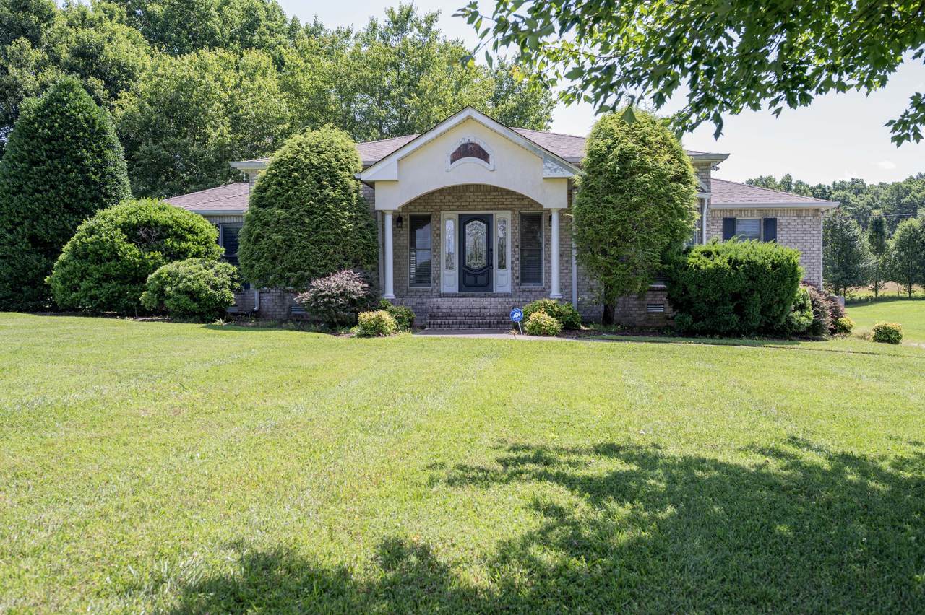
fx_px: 770
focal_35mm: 30
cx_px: 462
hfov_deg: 62.0
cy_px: 308
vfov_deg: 43.6
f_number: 5.6
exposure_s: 1/125
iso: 100
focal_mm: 30
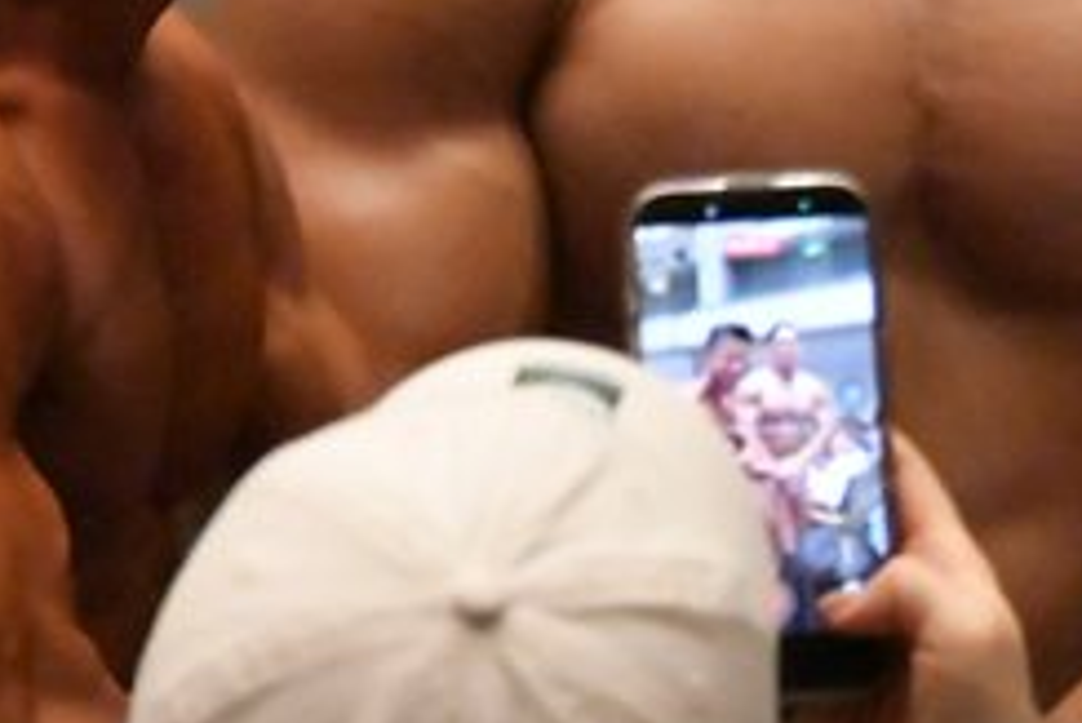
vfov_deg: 2.9
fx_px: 14314
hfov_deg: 4.3
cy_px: -106
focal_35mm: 476
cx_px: 317
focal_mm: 100
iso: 25600
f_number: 5.6
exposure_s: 1/400
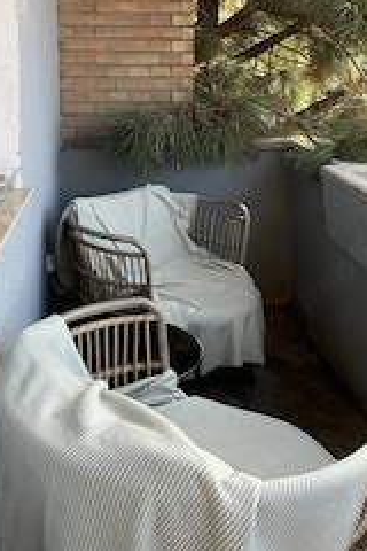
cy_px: 115
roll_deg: +1.5
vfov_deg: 41.8
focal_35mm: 45
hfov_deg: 29.7
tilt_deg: -5.6
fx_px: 688
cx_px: 128
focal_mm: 5.7
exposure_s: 1/263
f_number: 1.5
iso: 40
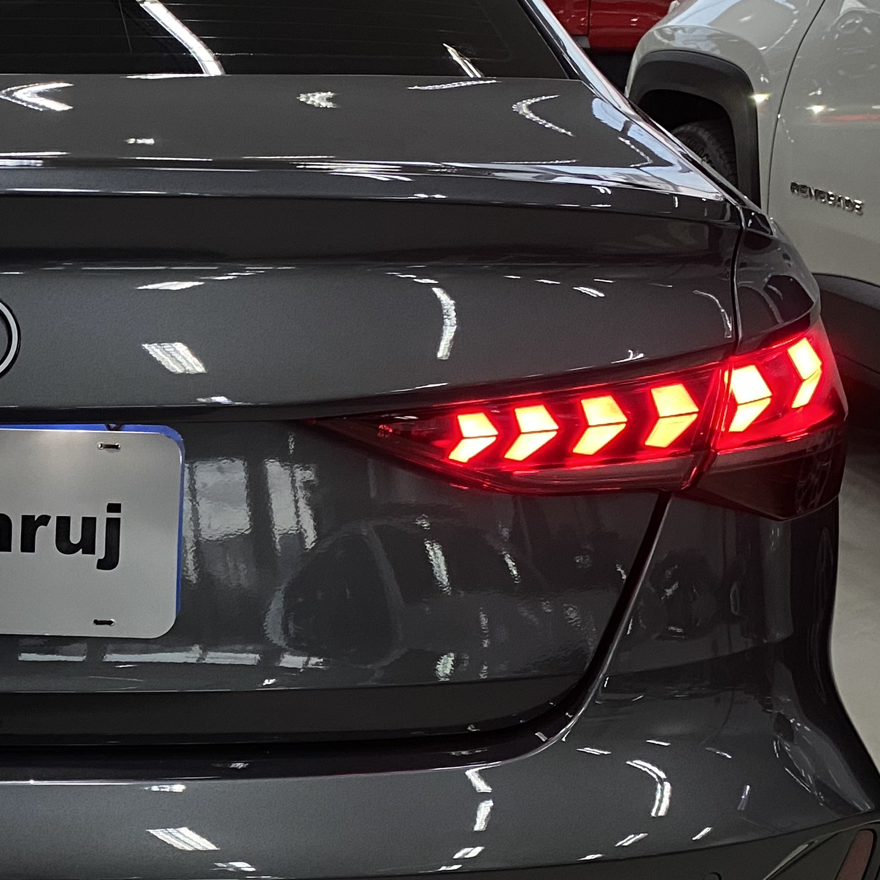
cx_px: -126
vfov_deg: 28.1
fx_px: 1754
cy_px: 489
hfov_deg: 25.7
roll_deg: -0.5
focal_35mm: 61
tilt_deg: -18.2
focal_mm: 4.25
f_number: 1.8
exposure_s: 1/60
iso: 160
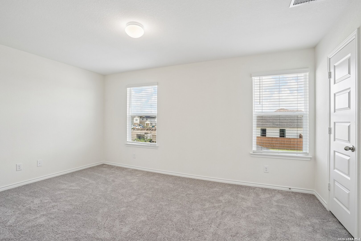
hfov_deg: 96.7
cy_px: 120
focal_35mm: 16
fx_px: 160
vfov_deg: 73.7
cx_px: 180
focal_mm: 16
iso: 400
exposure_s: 1/60
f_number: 9
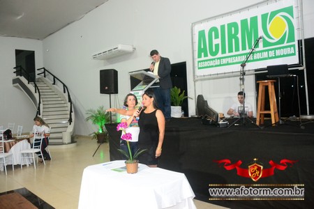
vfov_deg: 43.6
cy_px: 104
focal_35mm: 30
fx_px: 262
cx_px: 157
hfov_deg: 61.9
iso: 3200
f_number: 3.5
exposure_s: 1/50
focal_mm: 20
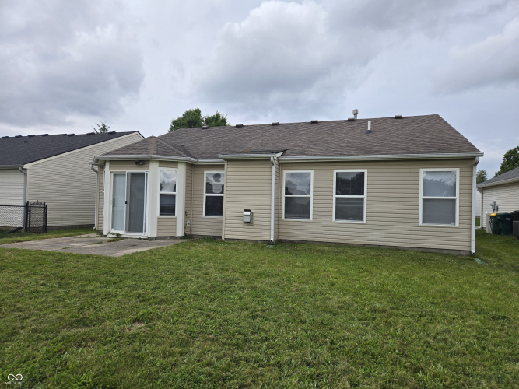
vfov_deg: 58.9
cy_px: 194
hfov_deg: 73.9
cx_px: 260
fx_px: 345
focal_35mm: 23
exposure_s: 1/312
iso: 25
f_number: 1.8
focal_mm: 5.4
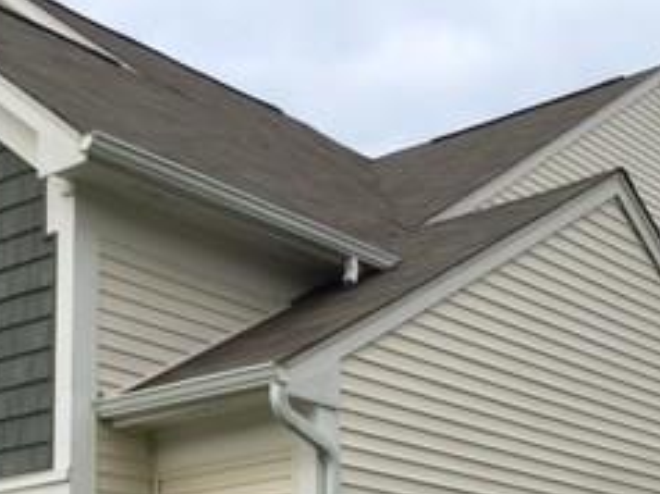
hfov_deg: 25.0
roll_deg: -0.2
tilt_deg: +4.2
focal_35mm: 78
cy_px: 663
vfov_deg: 17.5
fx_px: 1486
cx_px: 313
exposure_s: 1/1326
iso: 25
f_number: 2.2
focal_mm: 4.15
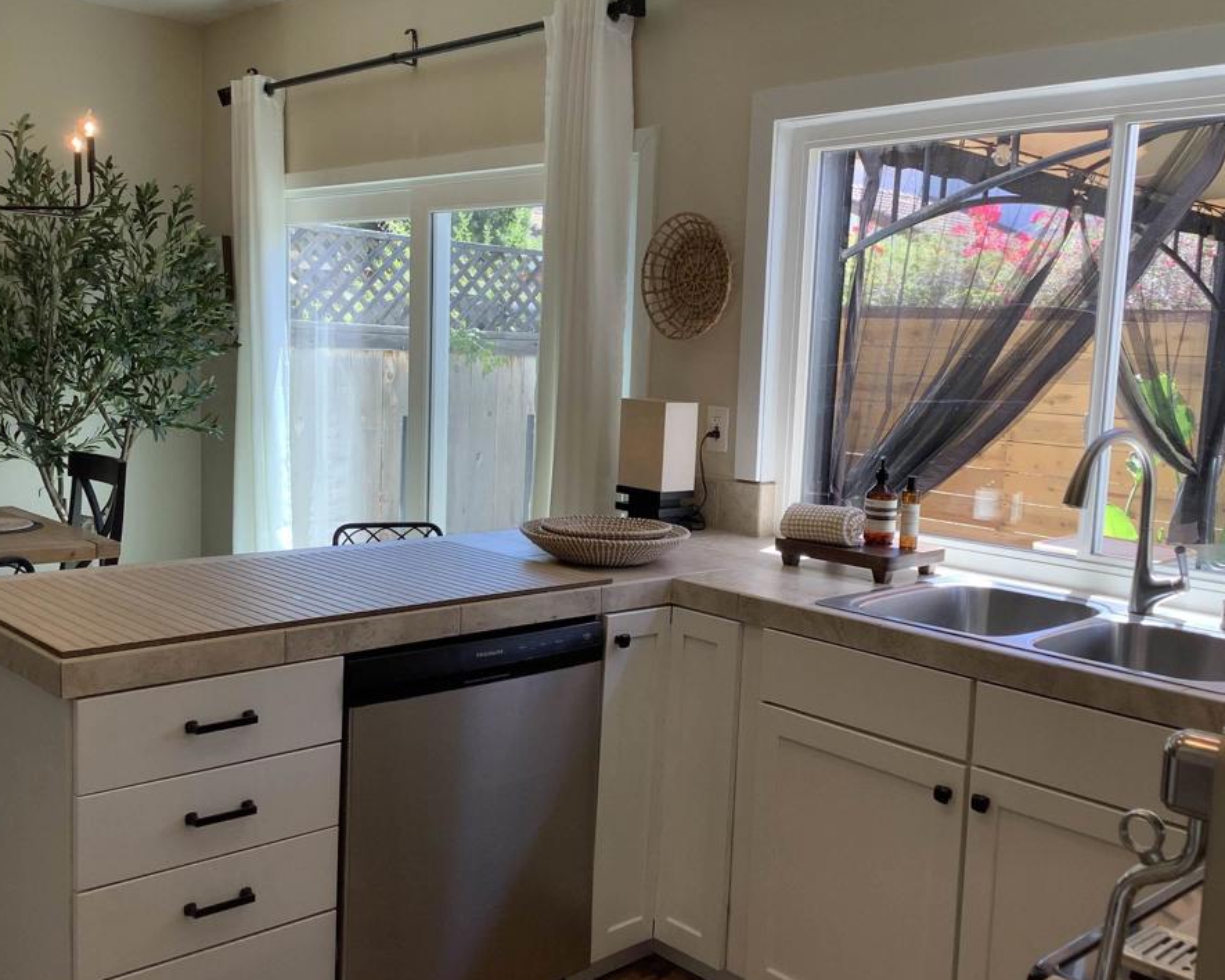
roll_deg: -1.6
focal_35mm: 35
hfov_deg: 51.5
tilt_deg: -6.6
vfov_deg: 42.2
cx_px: 649
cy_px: 483
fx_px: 1269
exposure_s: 1/120
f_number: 2.4
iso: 50
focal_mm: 3.3
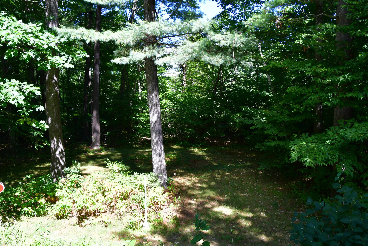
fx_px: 276
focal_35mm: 27
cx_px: 184
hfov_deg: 67.4
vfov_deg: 47.9
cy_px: 123
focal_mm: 18
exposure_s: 1/125
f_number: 8
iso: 280
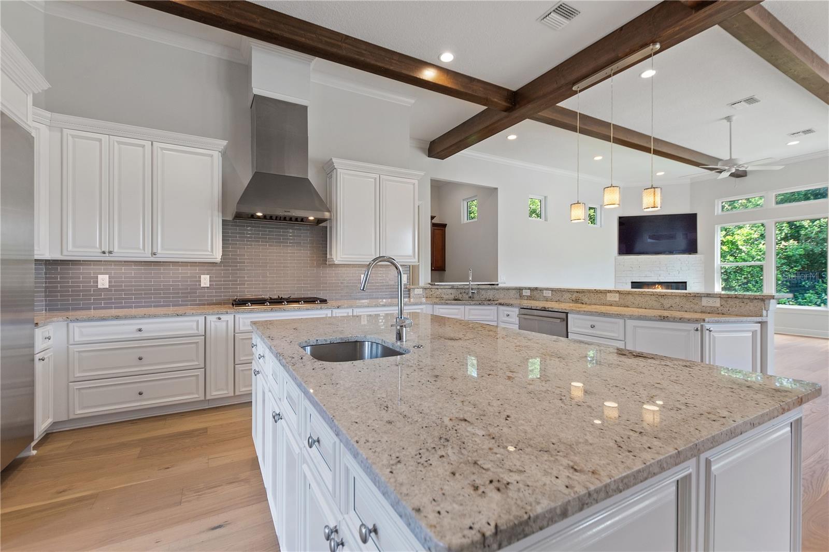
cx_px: 414
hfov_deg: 100.4
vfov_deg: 77.3
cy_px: 276
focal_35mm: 15
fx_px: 345
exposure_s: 1/13
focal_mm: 10
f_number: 4.5
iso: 400
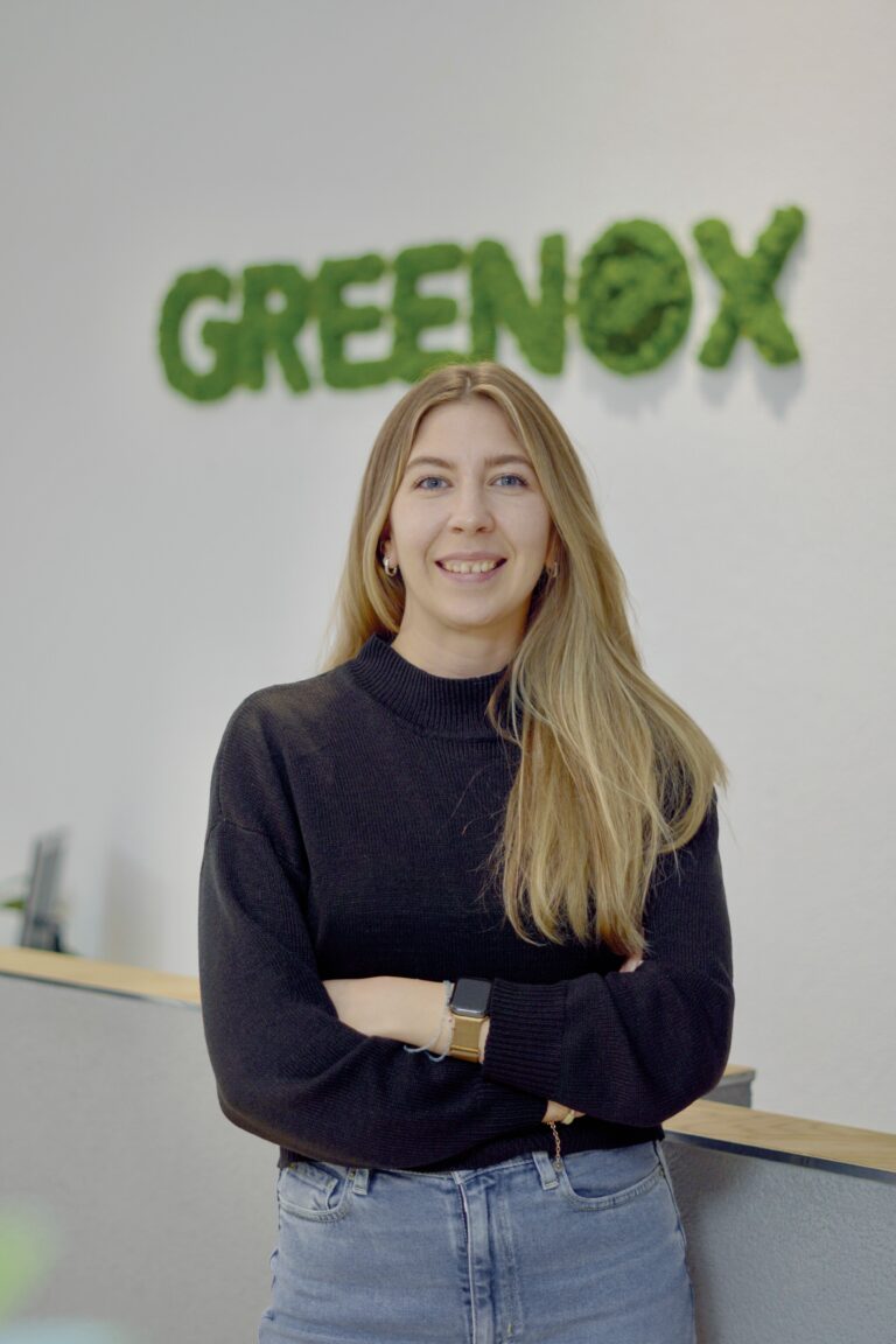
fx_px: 2800
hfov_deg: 18.2
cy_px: 672
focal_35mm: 75
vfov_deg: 27.0
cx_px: 448
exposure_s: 1/60
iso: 800
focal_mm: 50
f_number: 1.8
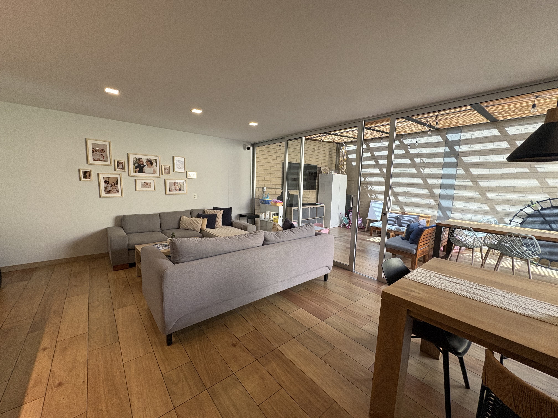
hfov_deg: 102.1
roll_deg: -1.7
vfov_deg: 85.7
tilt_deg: -5.8
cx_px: 279
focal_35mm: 14
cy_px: 209
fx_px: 226
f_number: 2.2
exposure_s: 1/99
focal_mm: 2.22
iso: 200
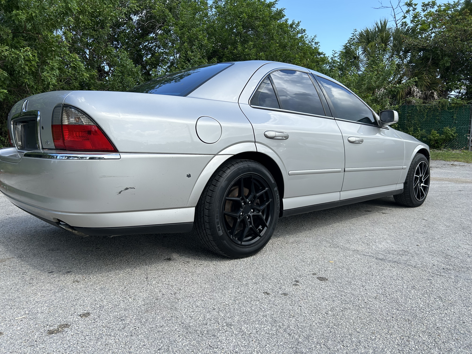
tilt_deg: -7.7
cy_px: 177
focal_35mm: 26
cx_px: 236
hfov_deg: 67.3
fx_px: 355
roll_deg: +0.9
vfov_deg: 53.1
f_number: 1.5
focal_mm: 5.7
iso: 50
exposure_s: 1/1597
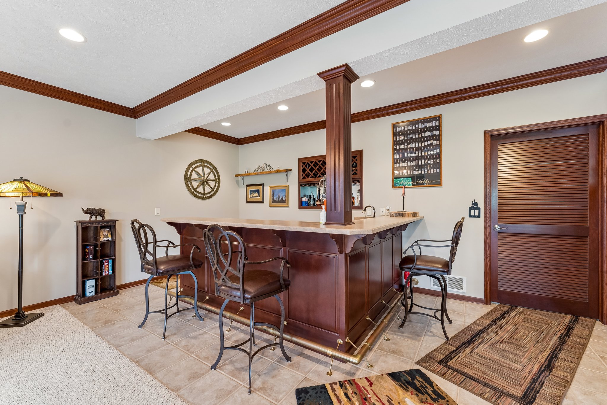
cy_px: 202
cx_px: 304
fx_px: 248
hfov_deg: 101.5
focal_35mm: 15
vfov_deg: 78.4
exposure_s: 1/5
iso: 500
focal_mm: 14.7
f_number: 6.3
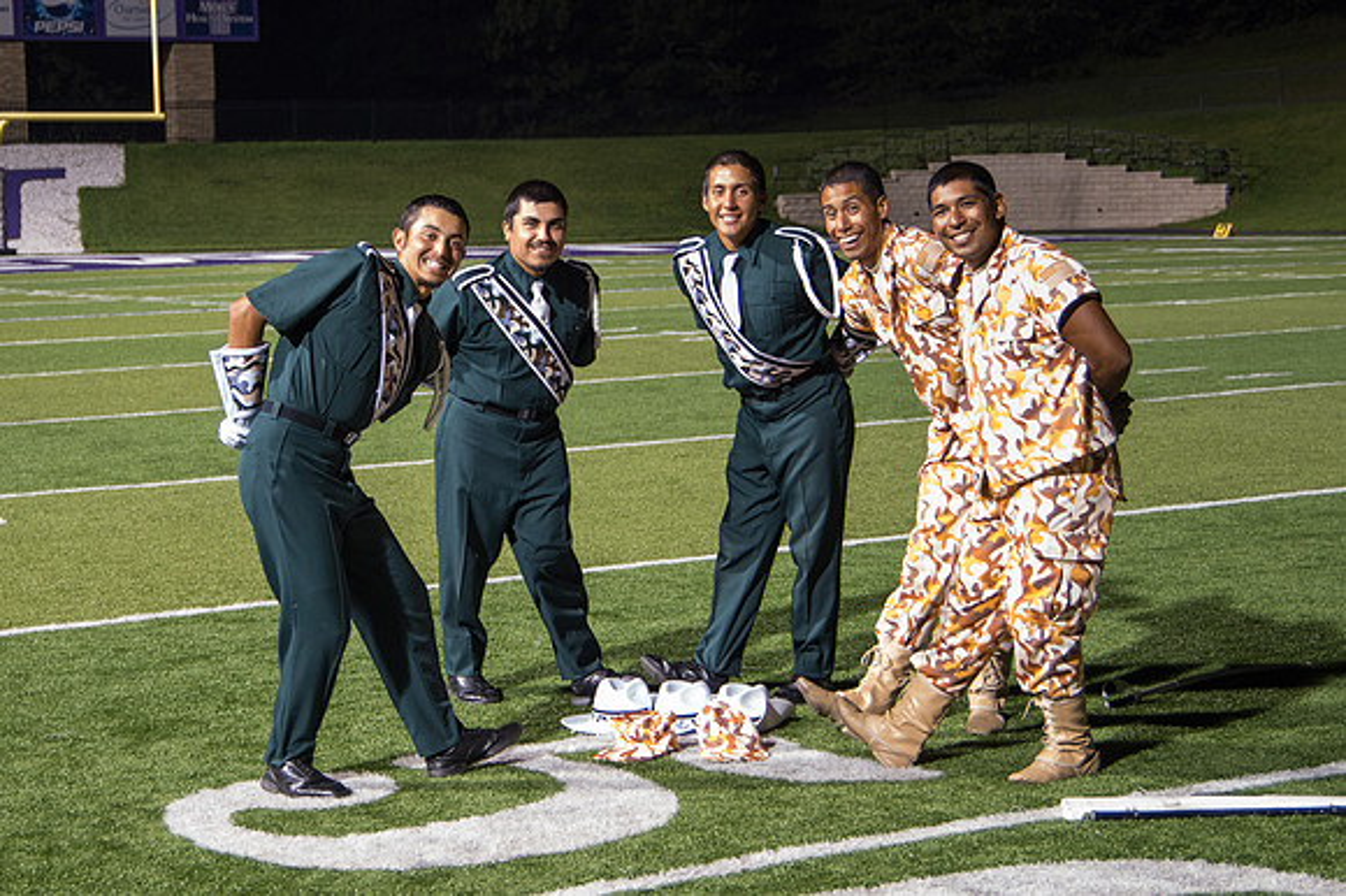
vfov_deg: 16.6
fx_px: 3077
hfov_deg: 24.7
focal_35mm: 82
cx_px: 602
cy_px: 492
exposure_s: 1/13
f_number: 5
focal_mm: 48
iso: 1000
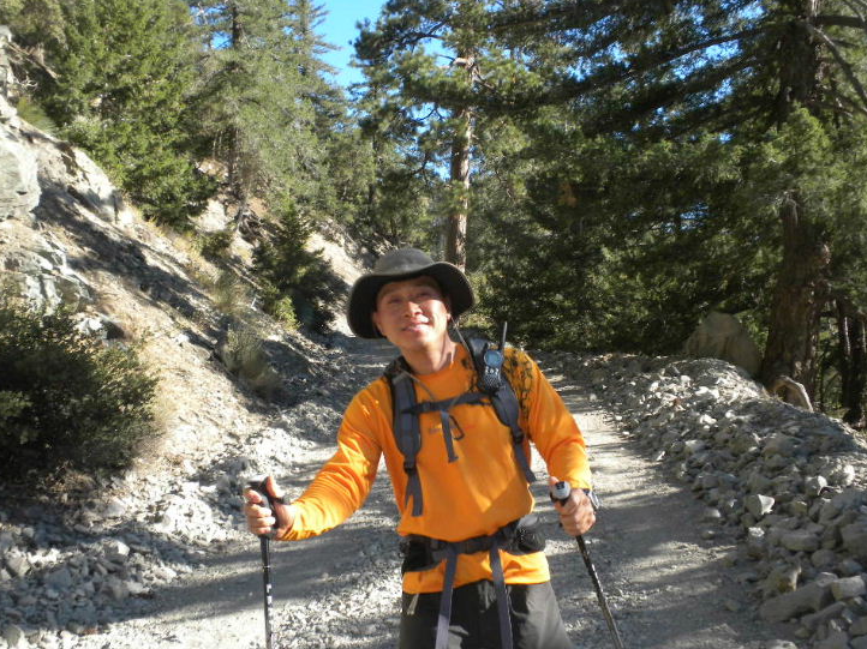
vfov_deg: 35.9
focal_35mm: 40
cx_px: 437
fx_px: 1002
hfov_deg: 46.8
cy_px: 347
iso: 200
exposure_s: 1/85.8
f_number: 10
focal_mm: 6.6
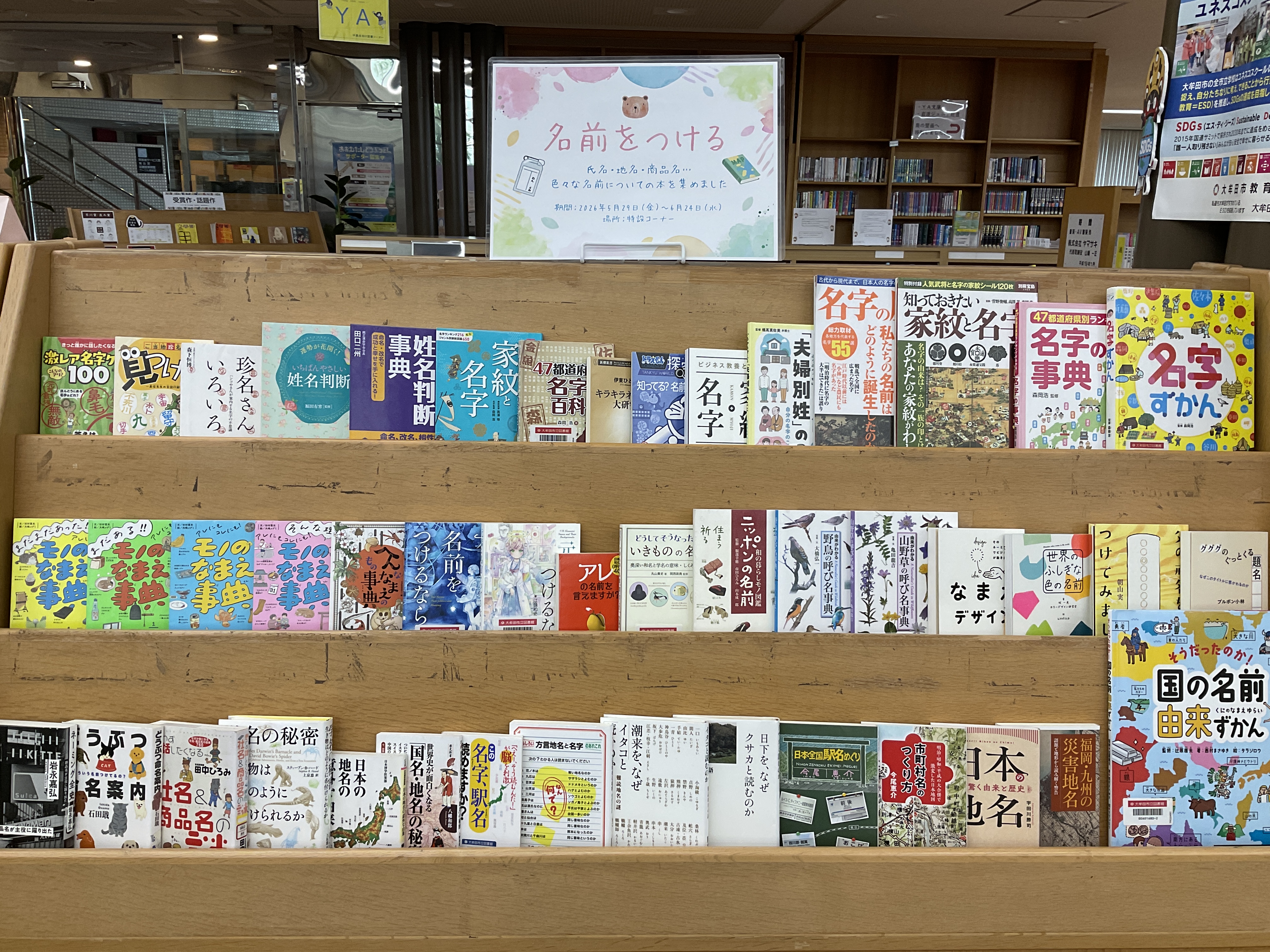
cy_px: 476
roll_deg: -0.3
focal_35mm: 29
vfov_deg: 48.2
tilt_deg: -15.0
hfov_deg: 61.7
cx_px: 635
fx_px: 1064
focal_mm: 3
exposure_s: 1/60
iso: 40
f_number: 1.8
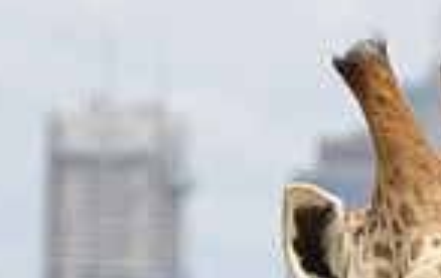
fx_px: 12733
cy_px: 329
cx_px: 372
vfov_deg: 1.3
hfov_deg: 2.0
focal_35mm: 1057
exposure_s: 1/800
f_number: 6.3
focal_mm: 175
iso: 200
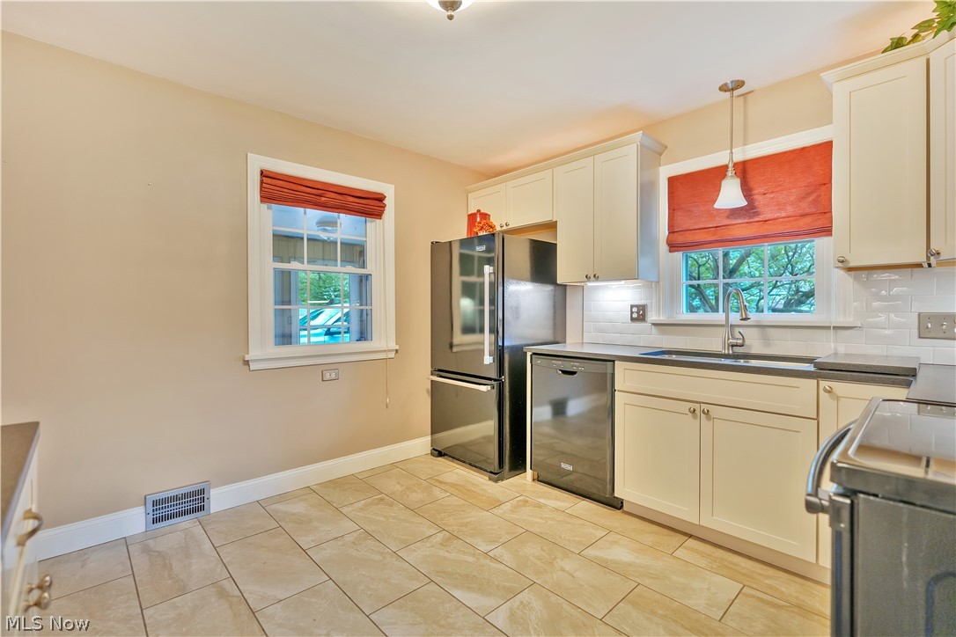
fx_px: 425
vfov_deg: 73.7
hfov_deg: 96.7
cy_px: 318
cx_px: 478
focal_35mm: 16
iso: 400
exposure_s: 1/40
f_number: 2.8
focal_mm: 16
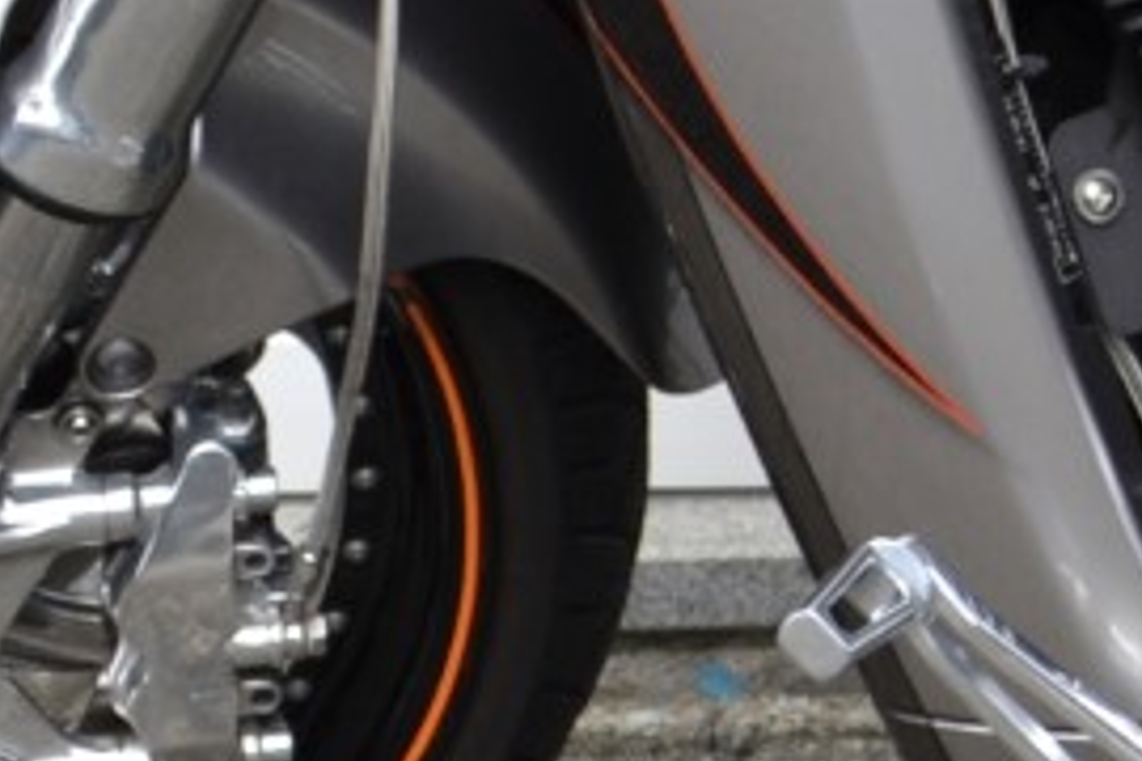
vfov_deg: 8.4
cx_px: 2326
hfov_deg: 11.4
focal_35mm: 162
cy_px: -169
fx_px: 5139
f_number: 6.3
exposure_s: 1/100
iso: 100
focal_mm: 18
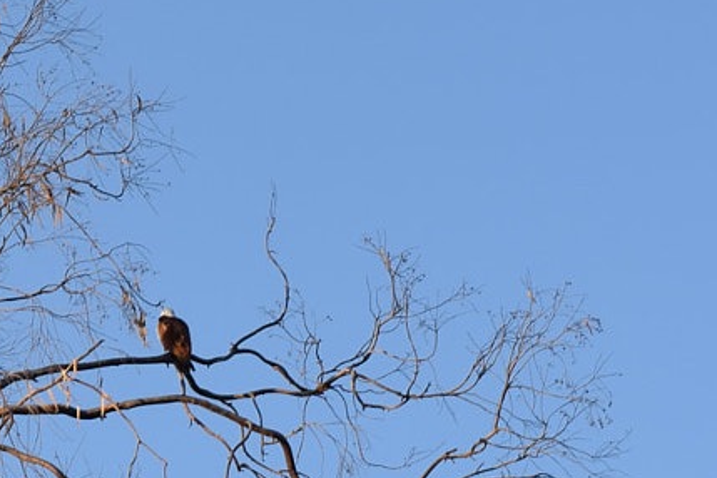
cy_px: 359
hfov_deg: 6.6
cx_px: -267
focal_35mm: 308
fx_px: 6131
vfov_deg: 4.5
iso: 100
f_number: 11
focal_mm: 55
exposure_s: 1/80
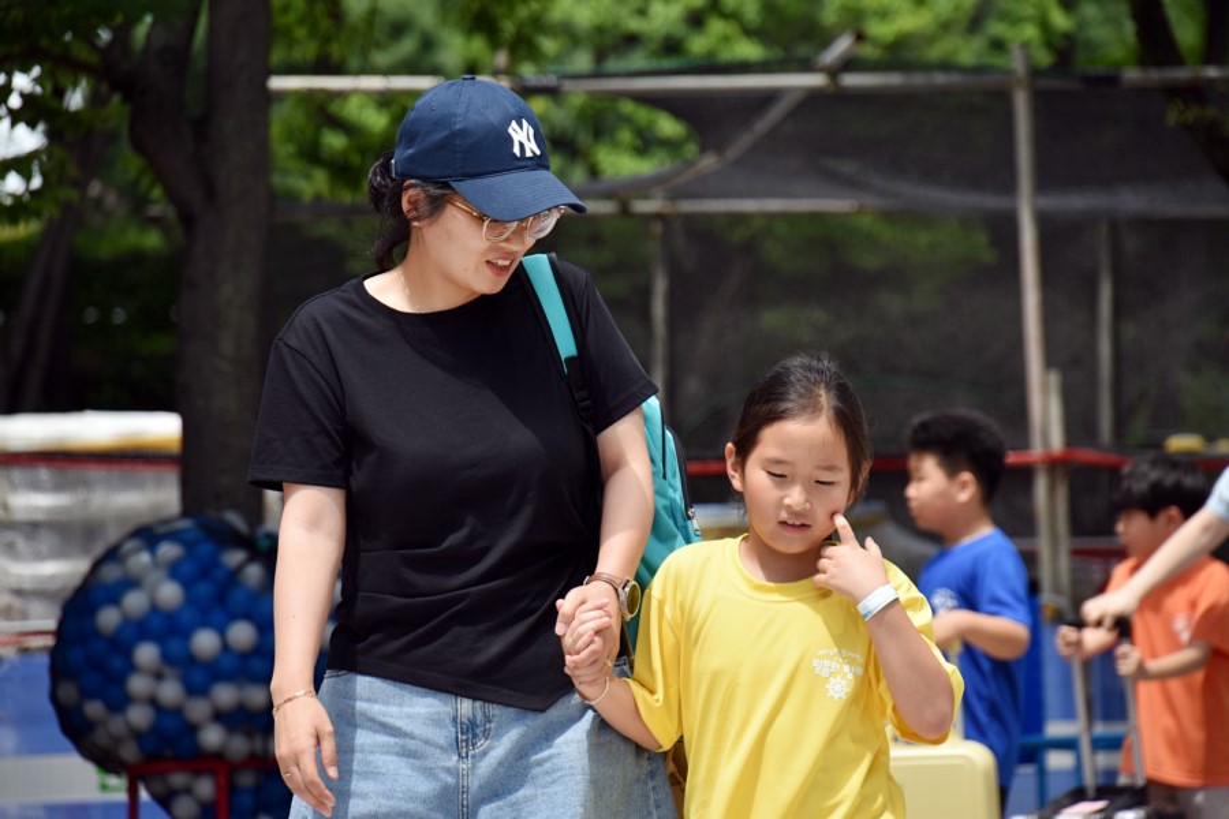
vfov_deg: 5.2
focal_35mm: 262
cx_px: 614
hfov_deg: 7.8
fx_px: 8961
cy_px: 410
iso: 250
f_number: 6.3
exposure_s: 1/500
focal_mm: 175
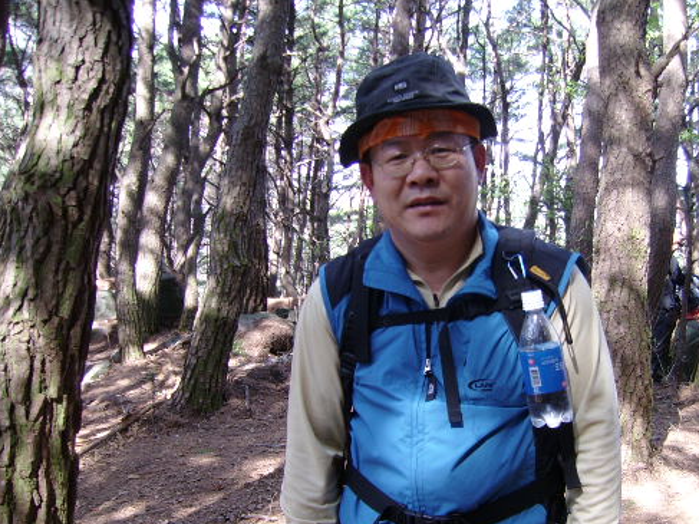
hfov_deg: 40.8
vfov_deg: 31.3
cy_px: 332
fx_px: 929
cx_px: 452
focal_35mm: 46
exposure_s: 1/60
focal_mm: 5.95
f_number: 2.8
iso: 100
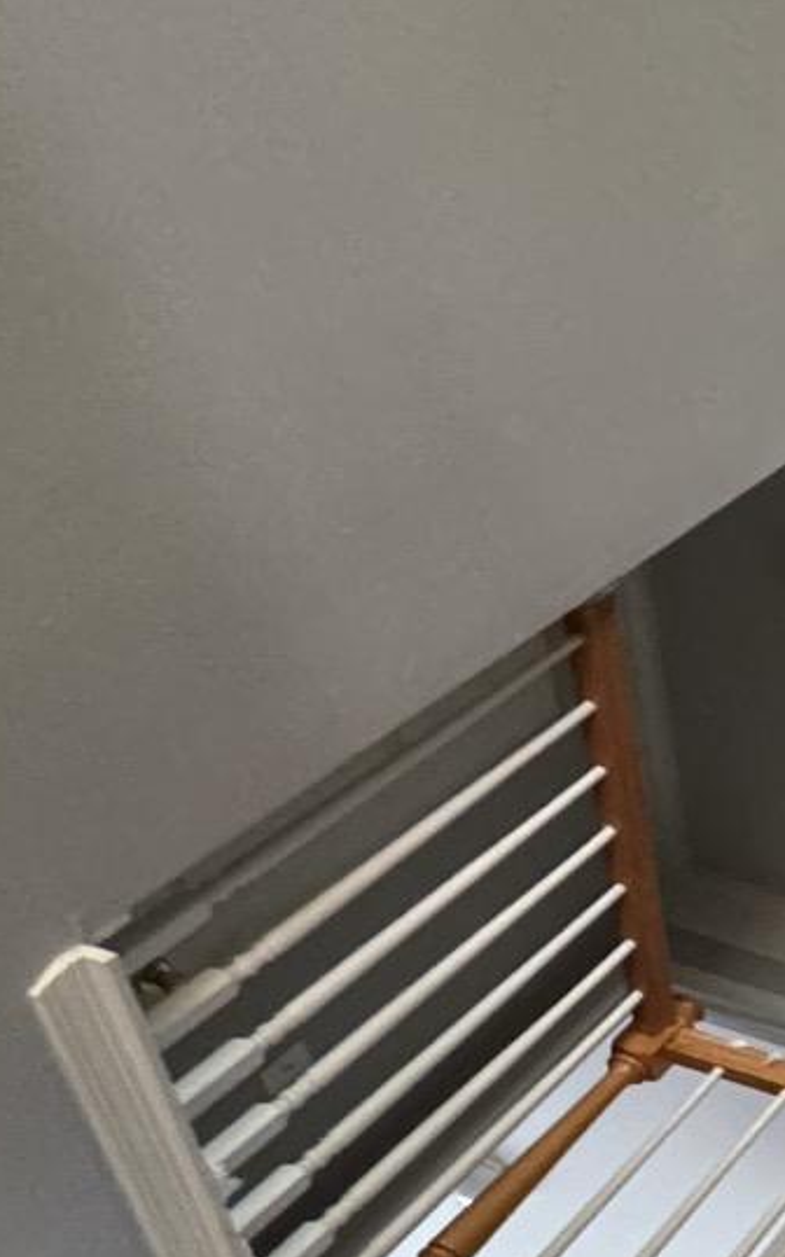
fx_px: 1815
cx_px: 1801
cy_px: 1044
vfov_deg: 36.6
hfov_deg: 15.5
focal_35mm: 53
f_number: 2.2
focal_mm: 2.22
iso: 640
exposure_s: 1/60
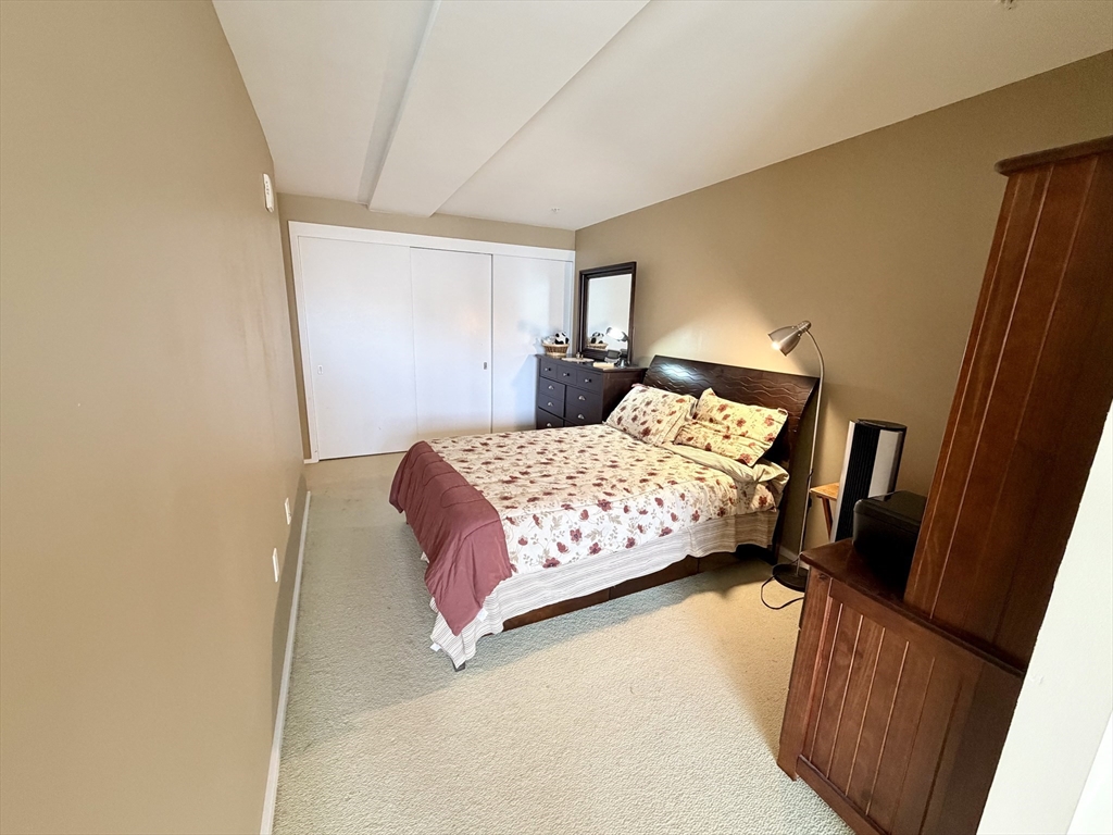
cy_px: 418
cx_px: 556
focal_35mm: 14
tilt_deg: -13.1
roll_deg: -1.0
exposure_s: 1/60
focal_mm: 2.22
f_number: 2.2
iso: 320
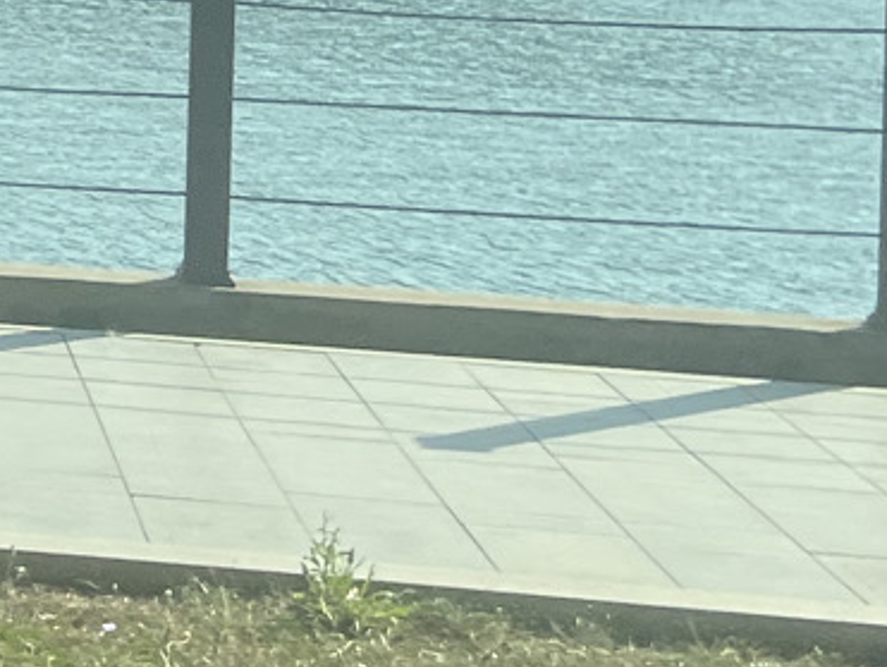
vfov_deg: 10.2
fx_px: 3591
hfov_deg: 12.2
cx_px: -966
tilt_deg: +0.8
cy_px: -397
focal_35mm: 140
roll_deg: -1.9
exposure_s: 1/1647
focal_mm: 5.1
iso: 50
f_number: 1.6
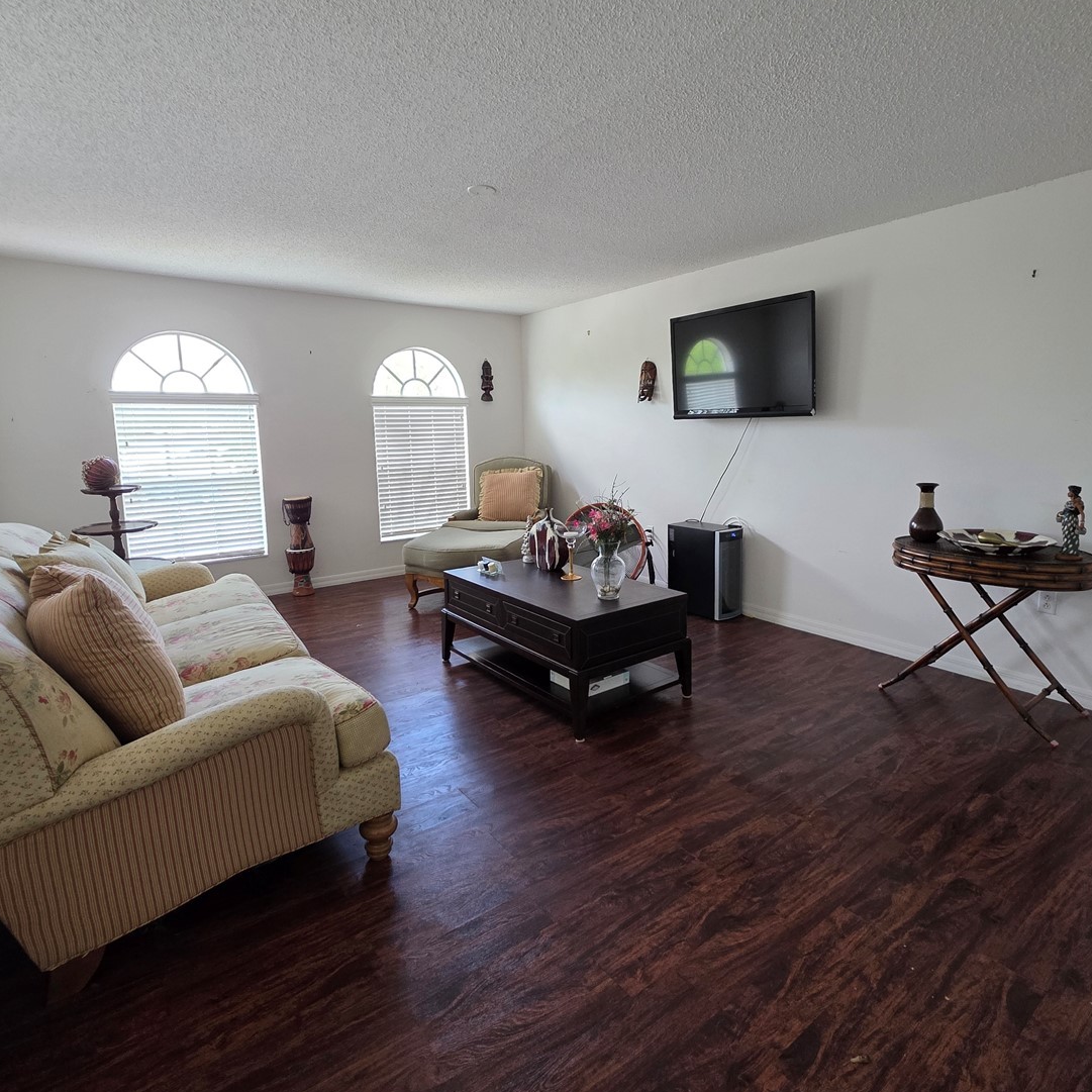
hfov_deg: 83.7
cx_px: 598
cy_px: 532
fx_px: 607
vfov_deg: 84.0
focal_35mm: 17
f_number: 1.9
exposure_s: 1/120
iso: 250
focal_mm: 2.2
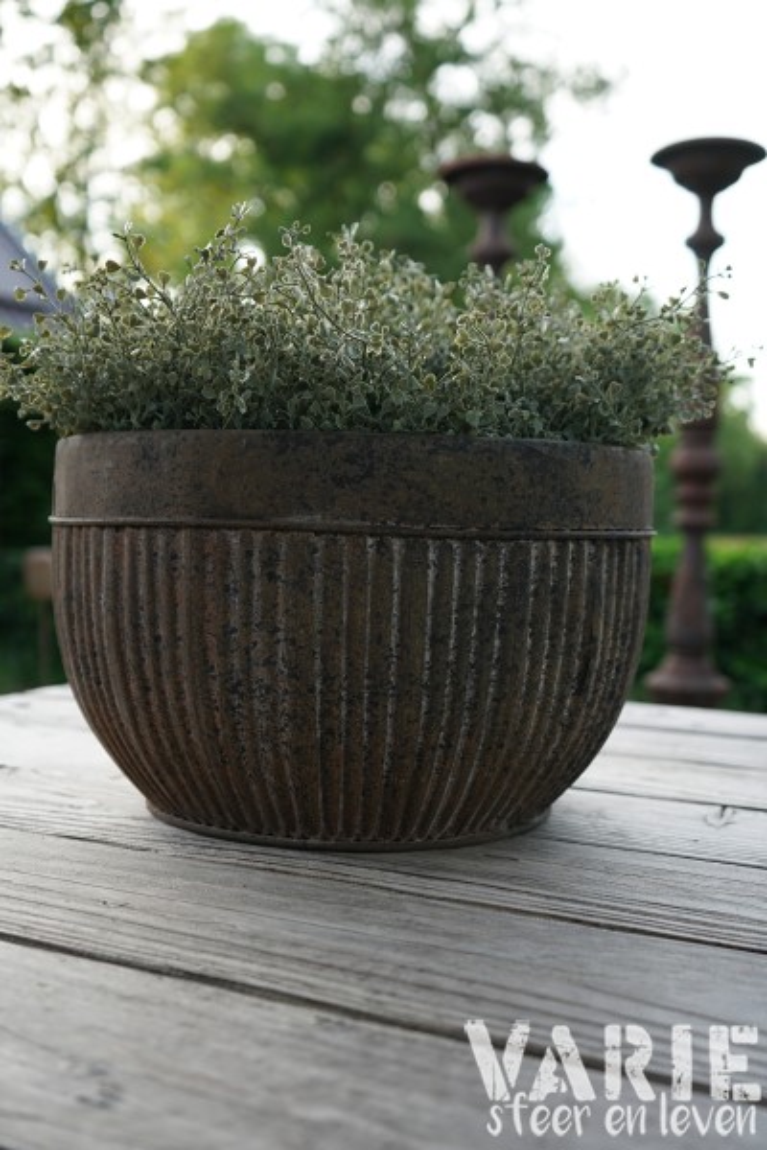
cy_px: 575
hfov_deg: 35.9
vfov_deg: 51.9
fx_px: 1182
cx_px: 384
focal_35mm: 37
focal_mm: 37
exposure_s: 1/60
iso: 100
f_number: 4
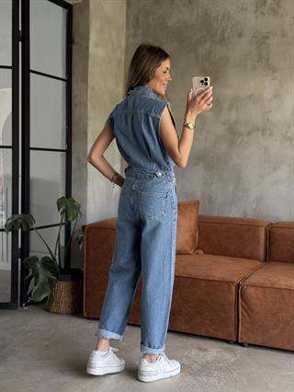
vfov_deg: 39.6
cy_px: 196
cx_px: 147
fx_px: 543
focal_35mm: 48
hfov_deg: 30.3
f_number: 1.78
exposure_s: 1/67
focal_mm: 6.76
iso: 160
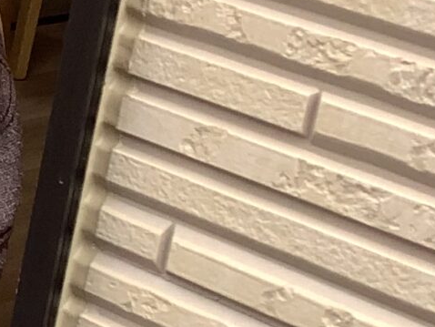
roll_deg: -3.4
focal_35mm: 166
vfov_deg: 8.9
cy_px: -36
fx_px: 2087
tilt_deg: -14.9
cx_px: -689
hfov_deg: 10.0
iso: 32
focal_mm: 3.3
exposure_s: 1/100
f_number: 2.4
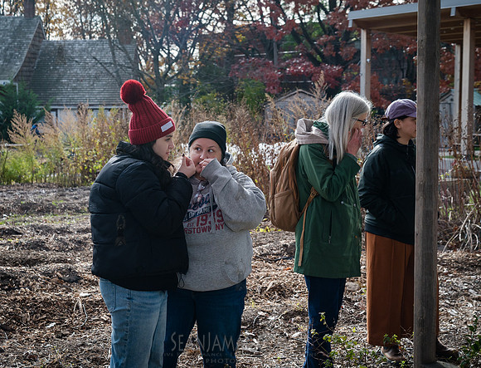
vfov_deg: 25.8
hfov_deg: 33.2
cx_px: 197
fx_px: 803
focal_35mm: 57
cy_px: 192
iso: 640
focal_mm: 42
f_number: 5
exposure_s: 1/400
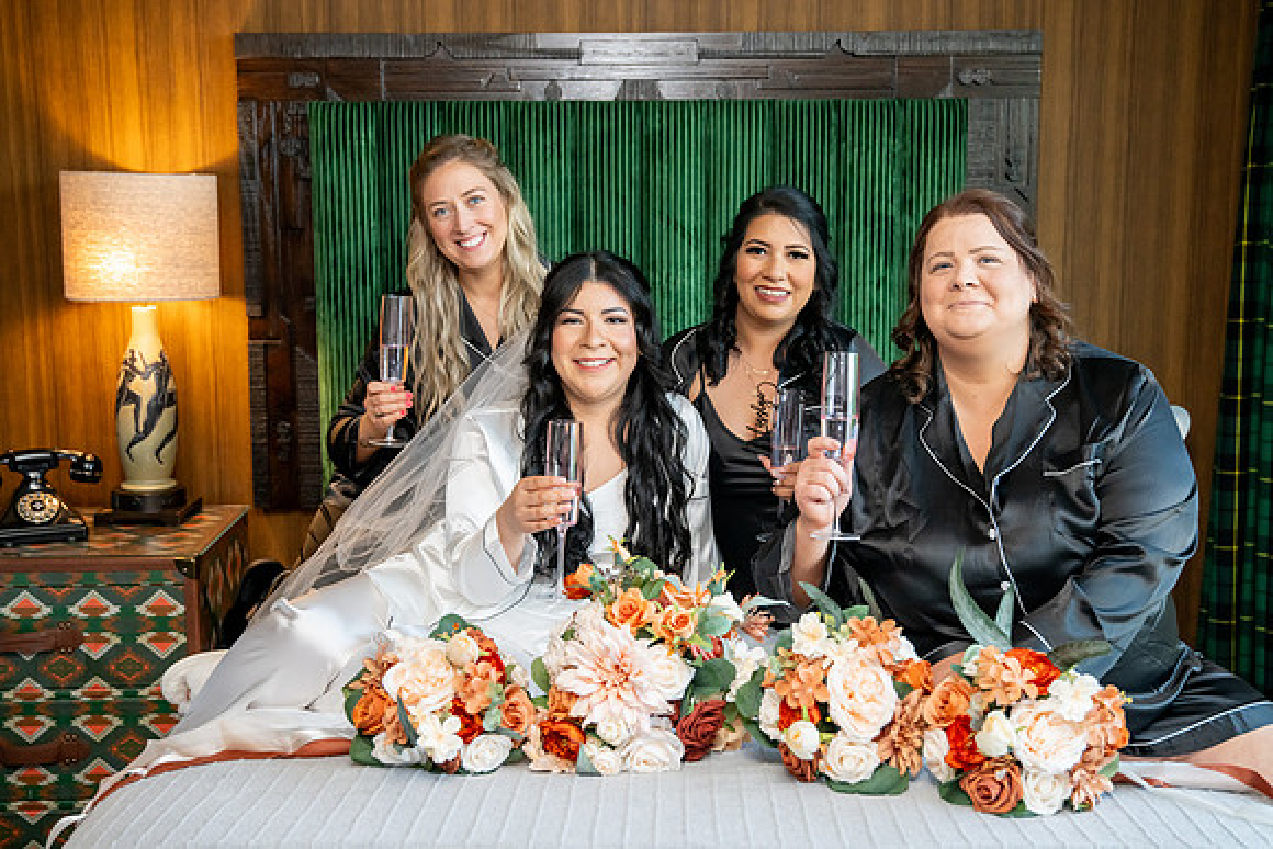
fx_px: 1627
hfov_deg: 42.7
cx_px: 636
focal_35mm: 46
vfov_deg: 29.3
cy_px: 424
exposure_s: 1/320
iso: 1250
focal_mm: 46
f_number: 4
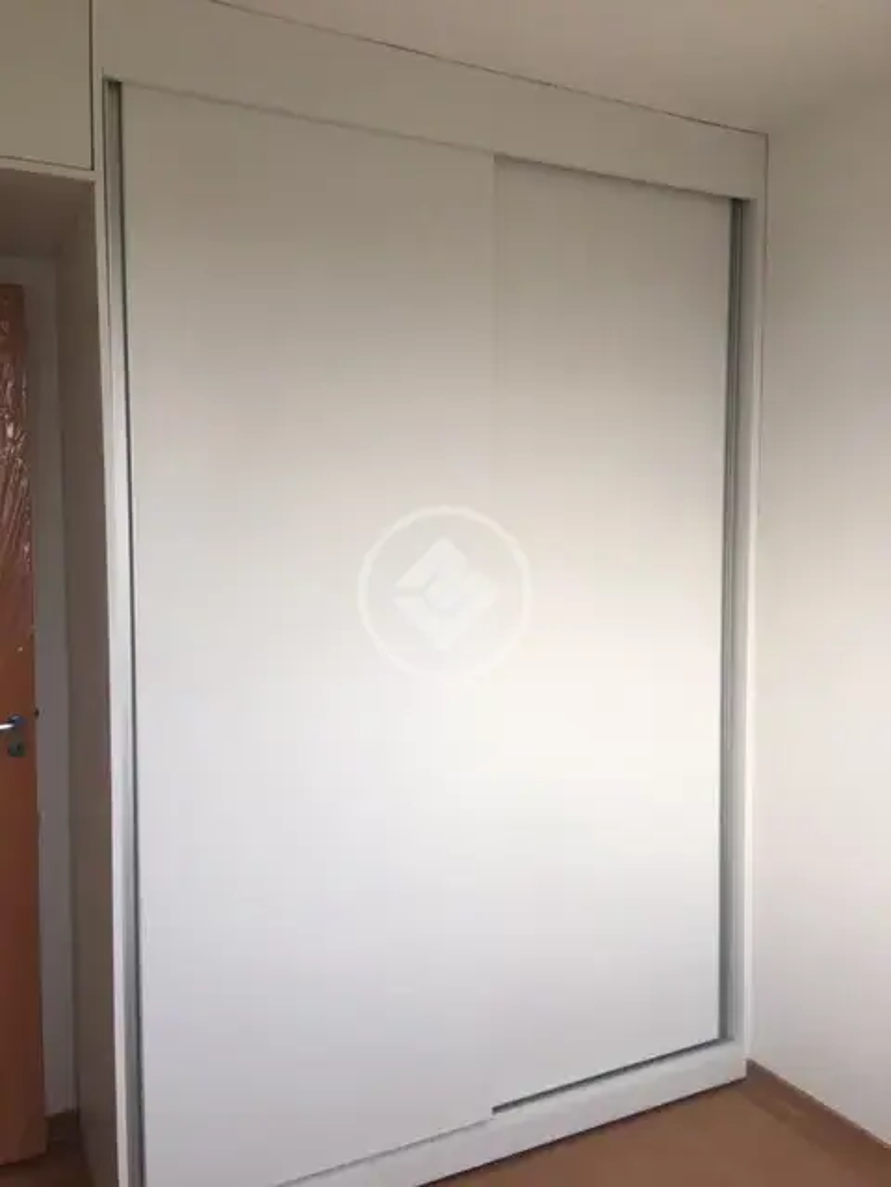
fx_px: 995
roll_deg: -0.3
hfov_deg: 48.2
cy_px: 594
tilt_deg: -3.5
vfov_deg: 61.7
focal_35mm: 29
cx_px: 446
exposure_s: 1/30
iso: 25
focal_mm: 4.15
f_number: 2.2
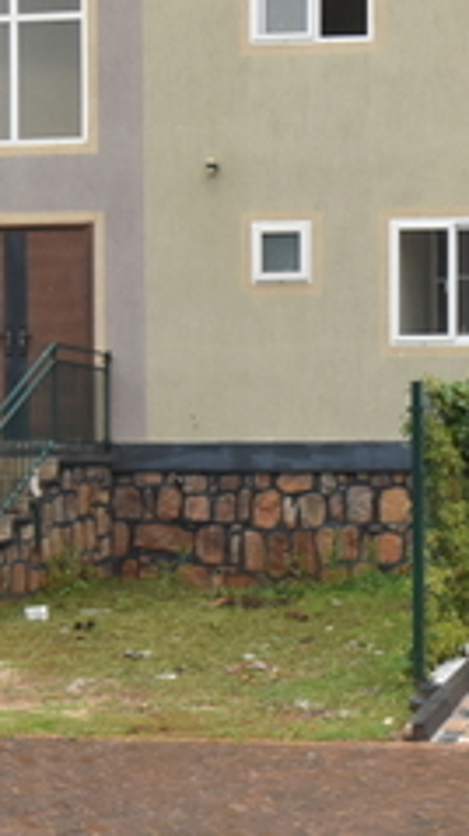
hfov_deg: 16.9
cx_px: 560
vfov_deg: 31.0
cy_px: 490
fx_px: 1507
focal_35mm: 68
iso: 800
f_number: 8
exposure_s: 1/180
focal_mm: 12
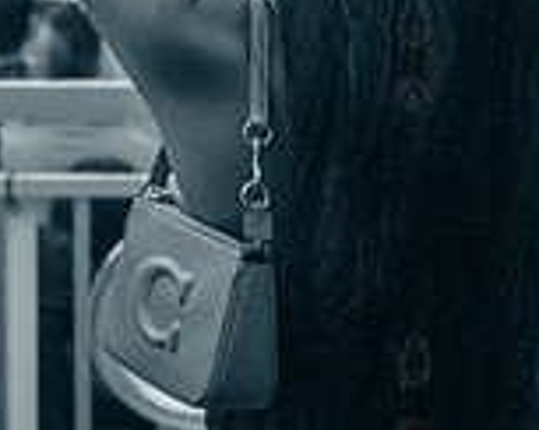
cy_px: 48
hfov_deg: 9.2
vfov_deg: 7.3
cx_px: 412
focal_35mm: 211
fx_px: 3362
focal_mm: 55
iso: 2500
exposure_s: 1/500
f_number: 5.6
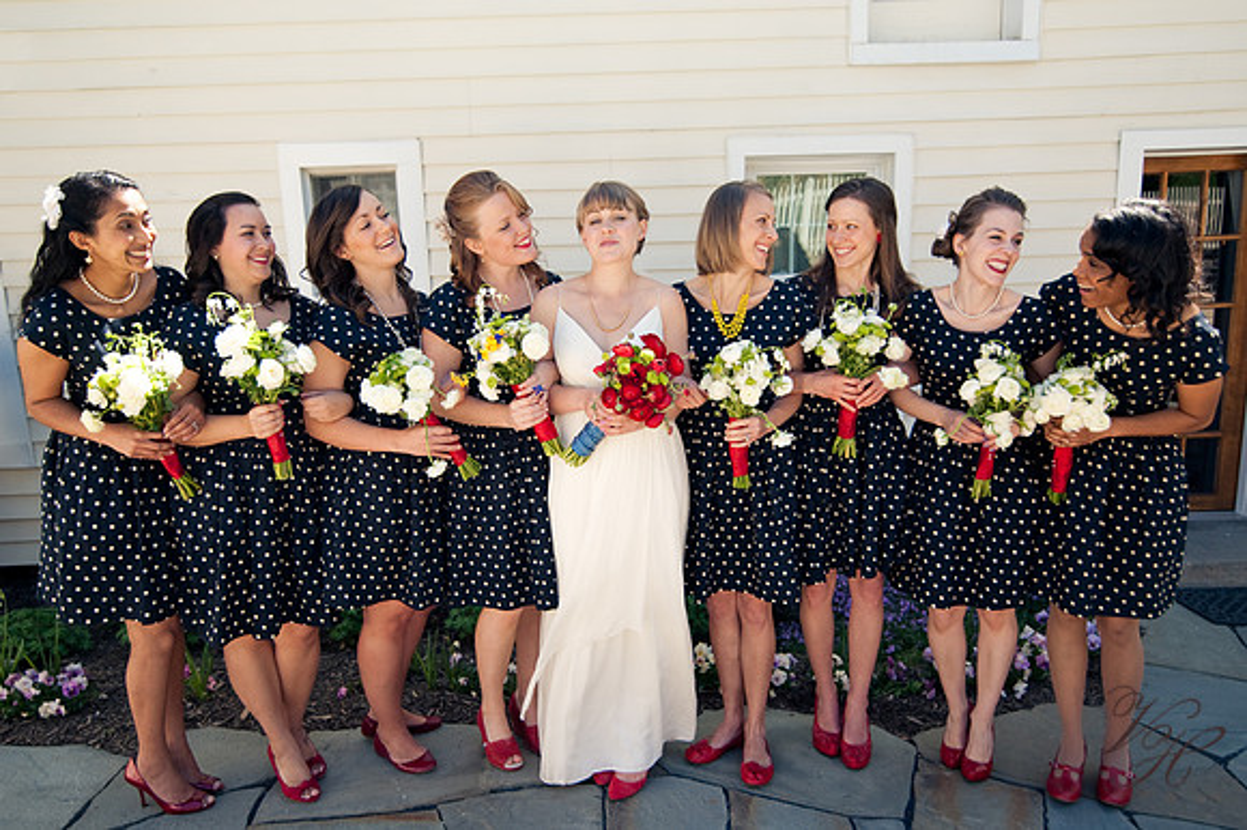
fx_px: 865
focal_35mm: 25
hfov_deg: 71.5
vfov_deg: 51.2
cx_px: 624
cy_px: 415
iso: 200
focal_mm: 25
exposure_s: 1/1600
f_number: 2.8
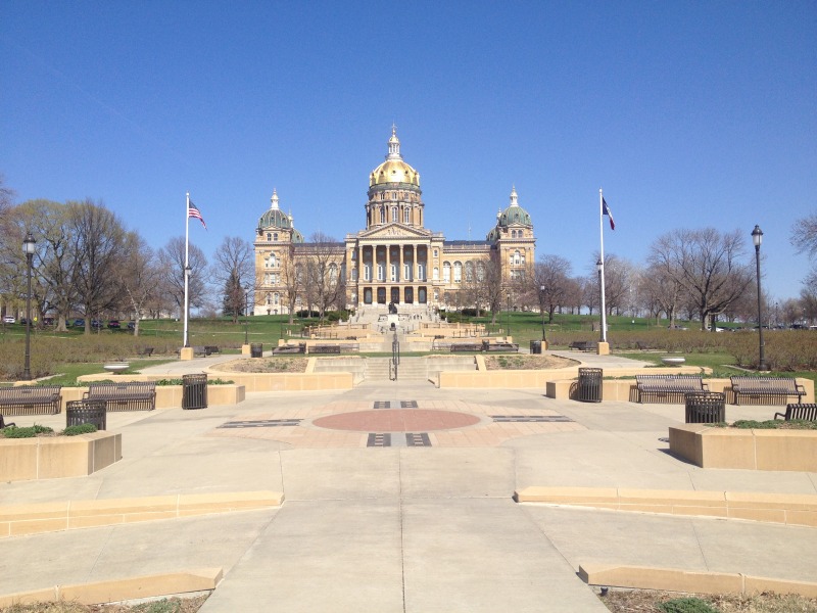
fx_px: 826
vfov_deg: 40.7
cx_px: 408
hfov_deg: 52.6
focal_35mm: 35
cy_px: 306
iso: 50
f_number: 2.4
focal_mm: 4.28
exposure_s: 1/2304
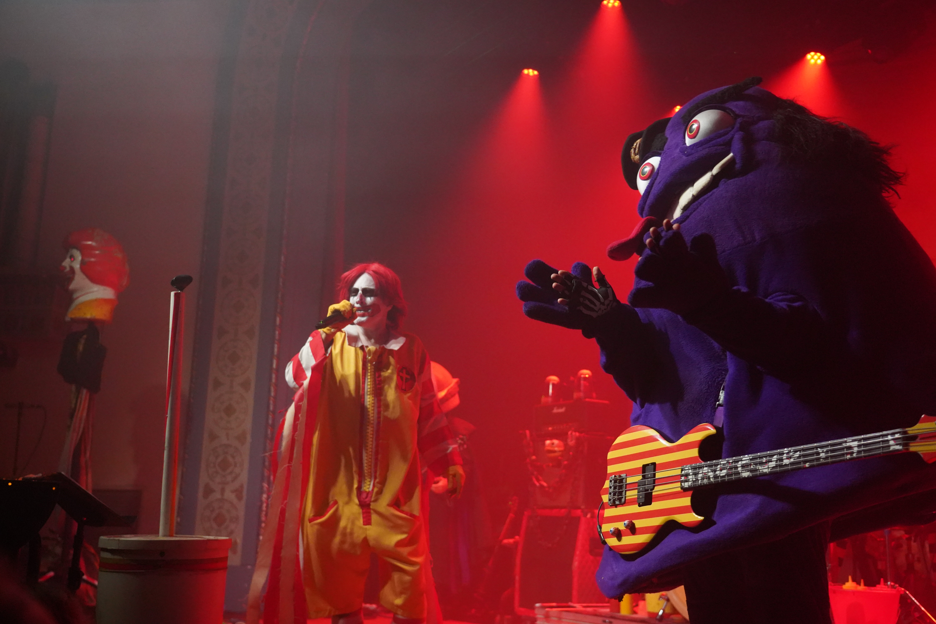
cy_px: 312
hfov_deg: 49.6
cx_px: 468
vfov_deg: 34.2
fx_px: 1014
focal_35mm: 39
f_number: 4
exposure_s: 1/160
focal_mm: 39
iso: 10000
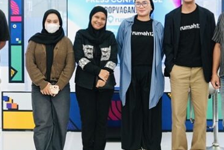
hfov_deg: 30.0
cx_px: 99
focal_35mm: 67
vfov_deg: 20.2
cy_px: 31
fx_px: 418
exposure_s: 1/200
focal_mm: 31
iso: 1250
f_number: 2.8
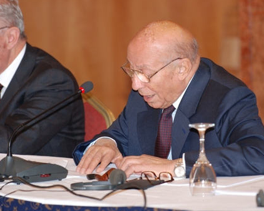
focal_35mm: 367
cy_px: 102
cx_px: 169
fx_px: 2869
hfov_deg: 5.3
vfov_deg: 4.2
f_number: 4
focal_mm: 200
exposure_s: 1/60
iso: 220
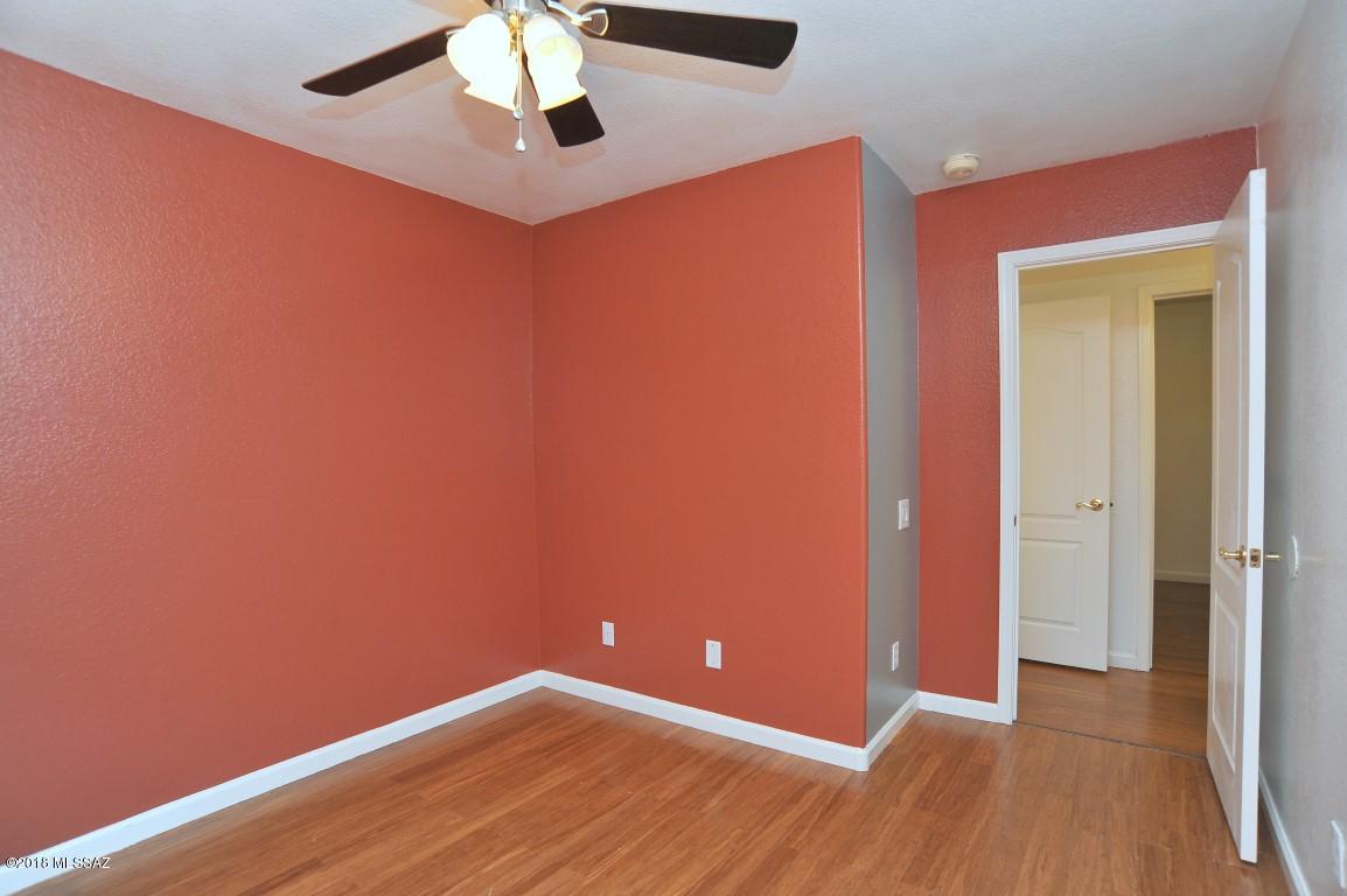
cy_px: 448
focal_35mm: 18
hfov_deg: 90.0
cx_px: 674
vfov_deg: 67.3
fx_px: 673
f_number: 7.1
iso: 640
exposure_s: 1/30
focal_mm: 18
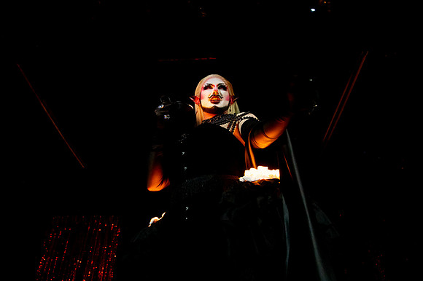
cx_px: 212
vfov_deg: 49.4
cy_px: 129
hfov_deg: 69.3
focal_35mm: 26
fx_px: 306
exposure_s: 1/30
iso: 8000
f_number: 4
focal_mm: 24
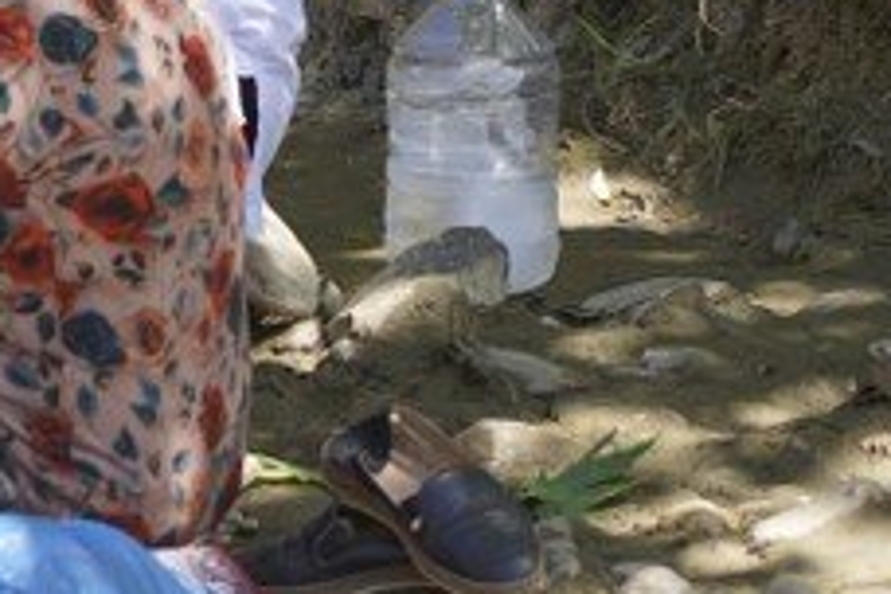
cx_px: -641
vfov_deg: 3.7
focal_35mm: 368
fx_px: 9107
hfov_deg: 5.5
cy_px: -264
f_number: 4
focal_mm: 105
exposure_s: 1/200
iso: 100
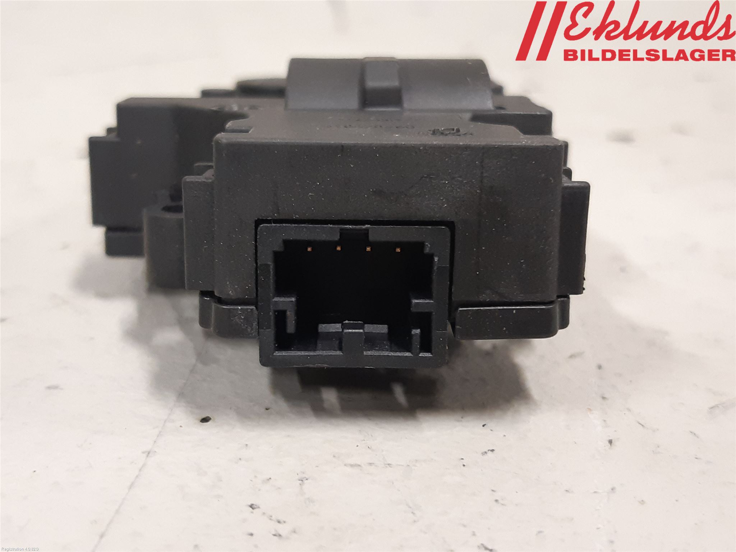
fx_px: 553
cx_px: 368
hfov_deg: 67.3
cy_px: 276
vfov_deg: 53.1
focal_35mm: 26
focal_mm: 3.93
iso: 200
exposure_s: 1/33
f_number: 1.7
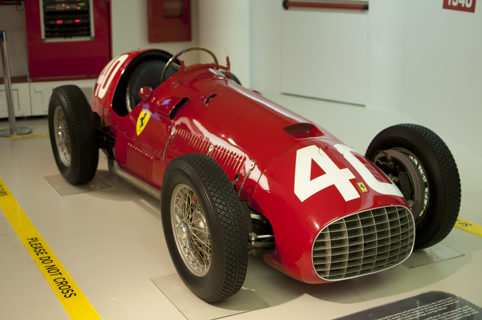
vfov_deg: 25.7
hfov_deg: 37.9
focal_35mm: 52
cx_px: 241
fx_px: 702
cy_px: 160
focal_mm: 35
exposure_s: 1/160
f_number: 2
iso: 400
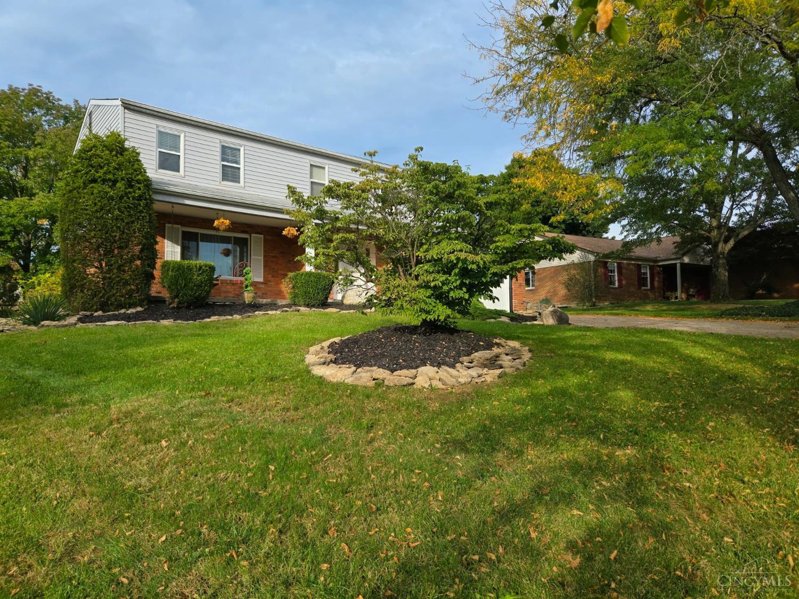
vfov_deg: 58.9
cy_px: 300
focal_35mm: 23
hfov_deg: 73.9
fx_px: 531
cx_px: 400
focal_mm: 5.4
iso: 25
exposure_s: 1/829
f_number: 1.8
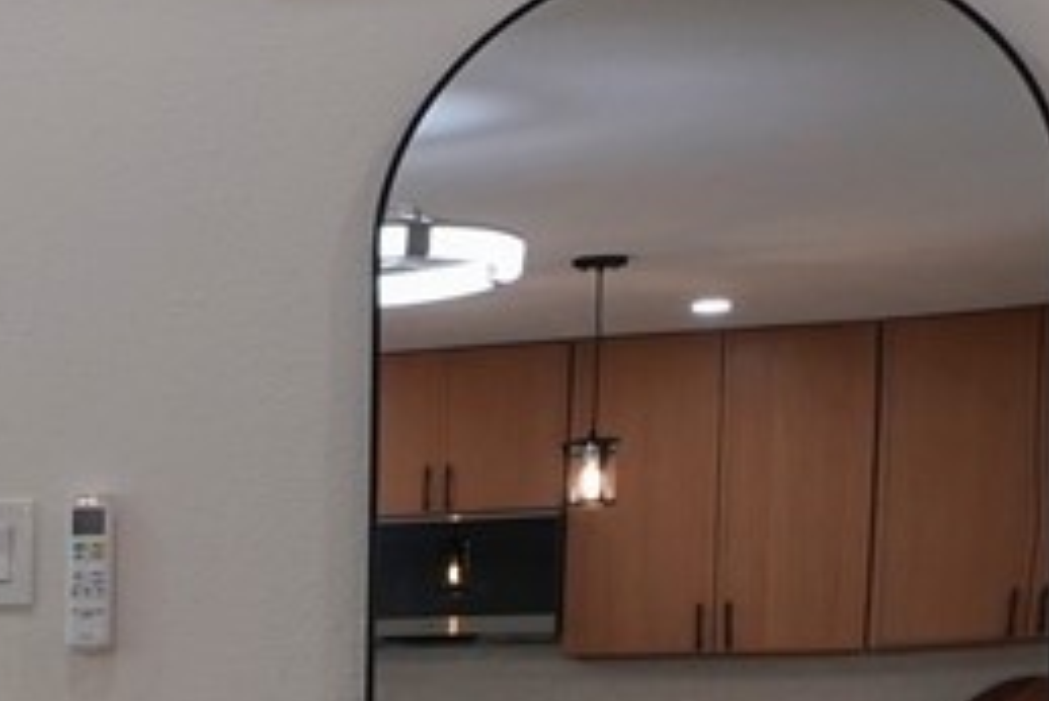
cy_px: 885
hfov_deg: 11.5
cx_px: -1812
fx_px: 3819
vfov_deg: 10.3
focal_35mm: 131
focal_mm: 20
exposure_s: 1/80
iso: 640
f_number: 6.3
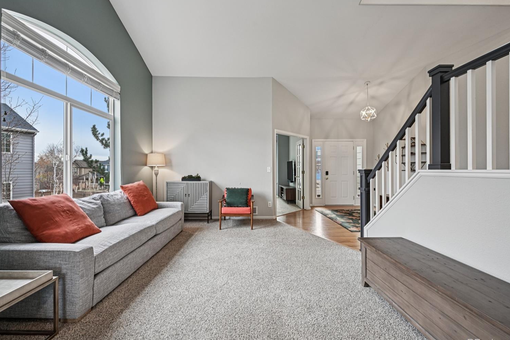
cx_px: 249
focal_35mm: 15
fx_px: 212
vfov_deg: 77.3
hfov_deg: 100.4
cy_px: 168
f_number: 8
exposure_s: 1/15
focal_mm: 14
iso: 160
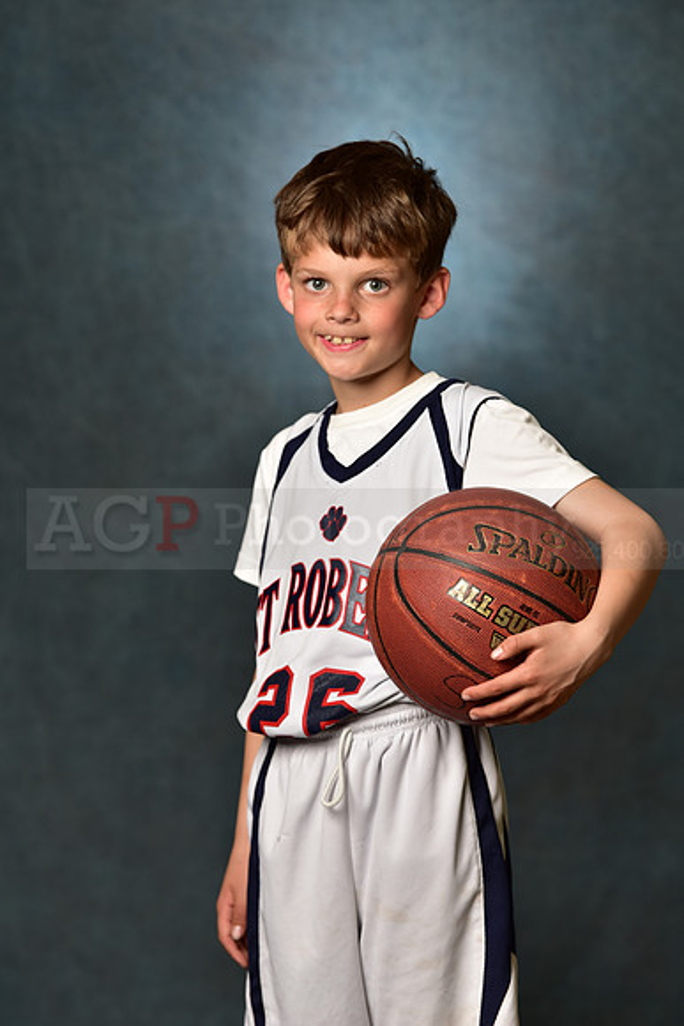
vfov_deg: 13.7
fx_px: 4272
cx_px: 342
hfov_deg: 9.2
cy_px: 513
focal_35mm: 150
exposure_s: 1/160
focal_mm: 150
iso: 250
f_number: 4.5
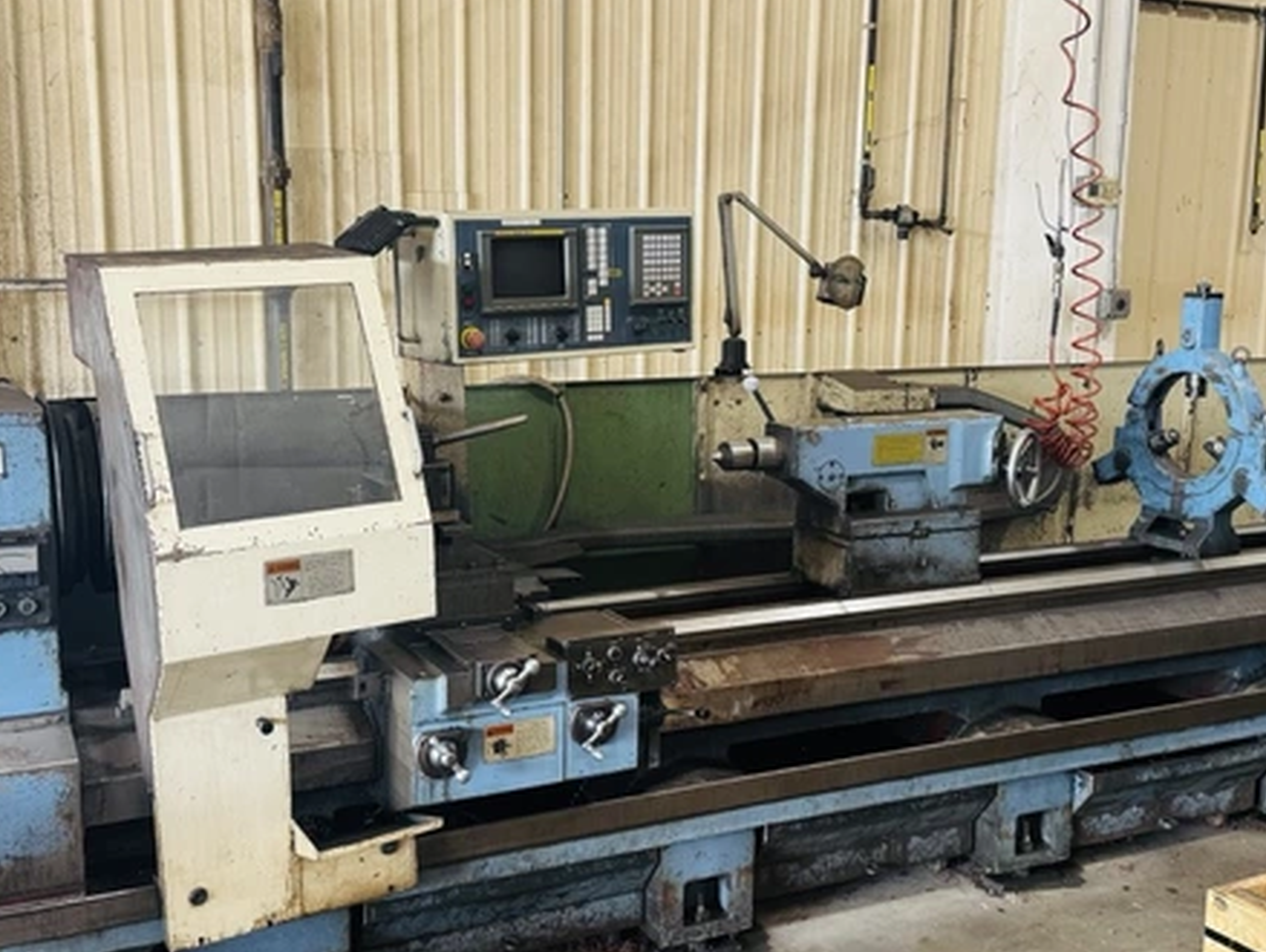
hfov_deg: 45.7
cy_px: 475
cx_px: 623
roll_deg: -1.3
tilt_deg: -11.0
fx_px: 1501
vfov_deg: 35.2
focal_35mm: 41
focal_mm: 6.76
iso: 160
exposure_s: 1/121
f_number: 1.78
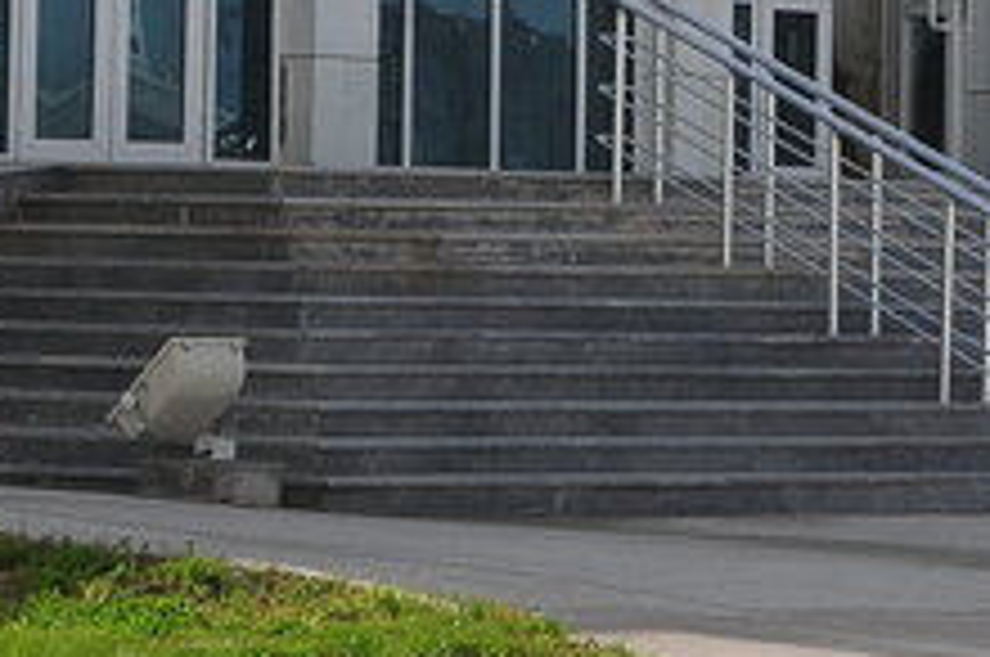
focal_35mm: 279
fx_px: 7661
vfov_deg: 4.9
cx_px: 616
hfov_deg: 7.4
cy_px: -468
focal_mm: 40
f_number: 11
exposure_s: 1/500
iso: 250
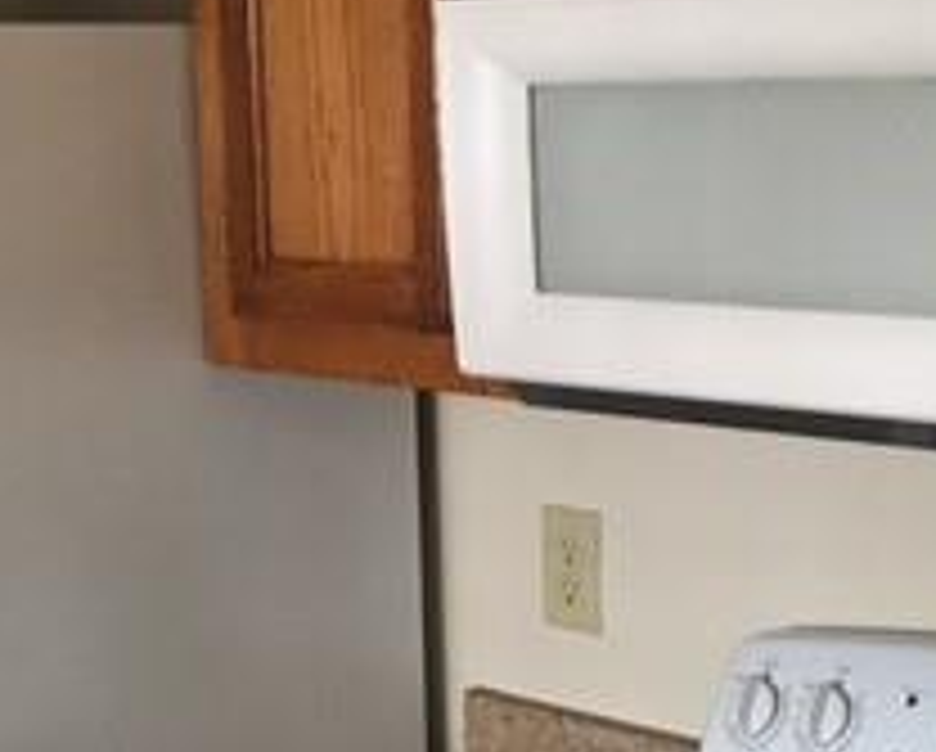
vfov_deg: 17.7
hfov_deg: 21.9
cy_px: 360
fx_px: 2413
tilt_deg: -6.4
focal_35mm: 87
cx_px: 562
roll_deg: +1.4
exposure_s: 1/15
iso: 64
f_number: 2.2
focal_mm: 4.15
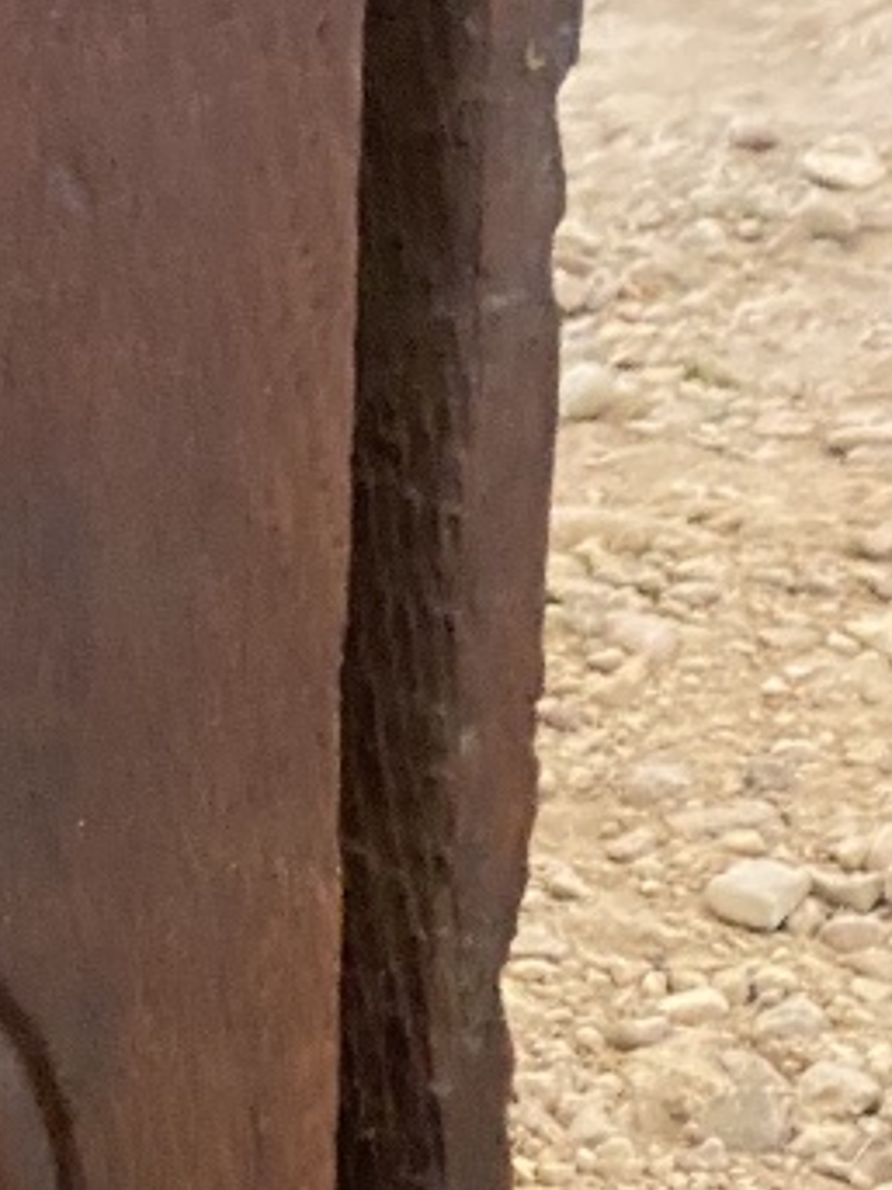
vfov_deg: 10.8
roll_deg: +2.0
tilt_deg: -22.6
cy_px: 860
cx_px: -559
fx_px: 6257
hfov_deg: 8.0
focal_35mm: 182
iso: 640
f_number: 2
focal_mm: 6
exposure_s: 1/55
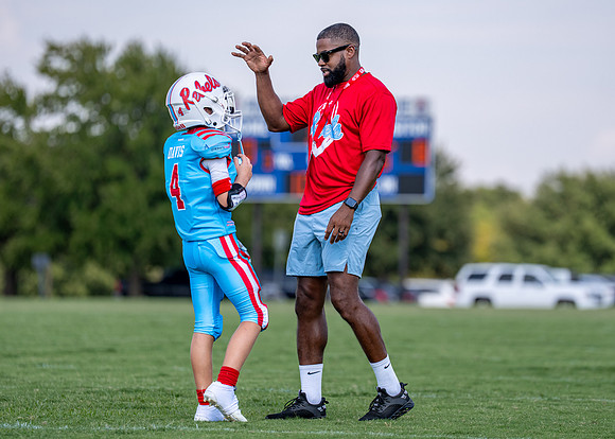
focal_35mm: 229
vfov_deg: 6.3
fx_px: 3996
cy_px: 219
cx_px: 355
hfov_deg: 8.8
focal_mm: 170
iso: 125
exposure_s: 1/2500
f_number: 2.8
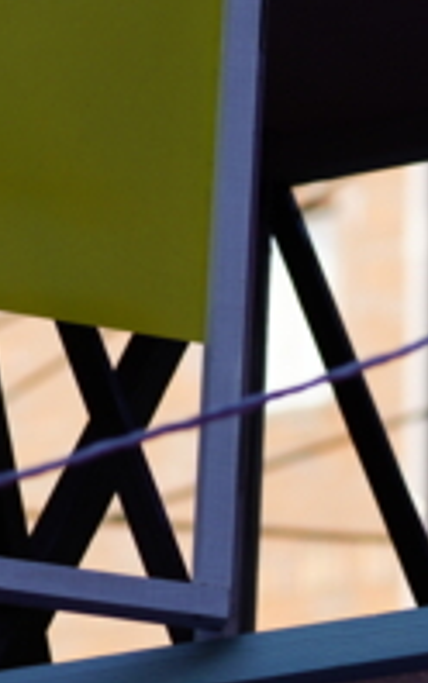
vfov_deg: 4.5
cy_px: 602
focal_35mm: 462
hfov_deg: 2.8
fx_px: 8610
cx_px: 663
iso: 200
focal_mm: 100
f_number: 5.6
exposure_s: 1/640
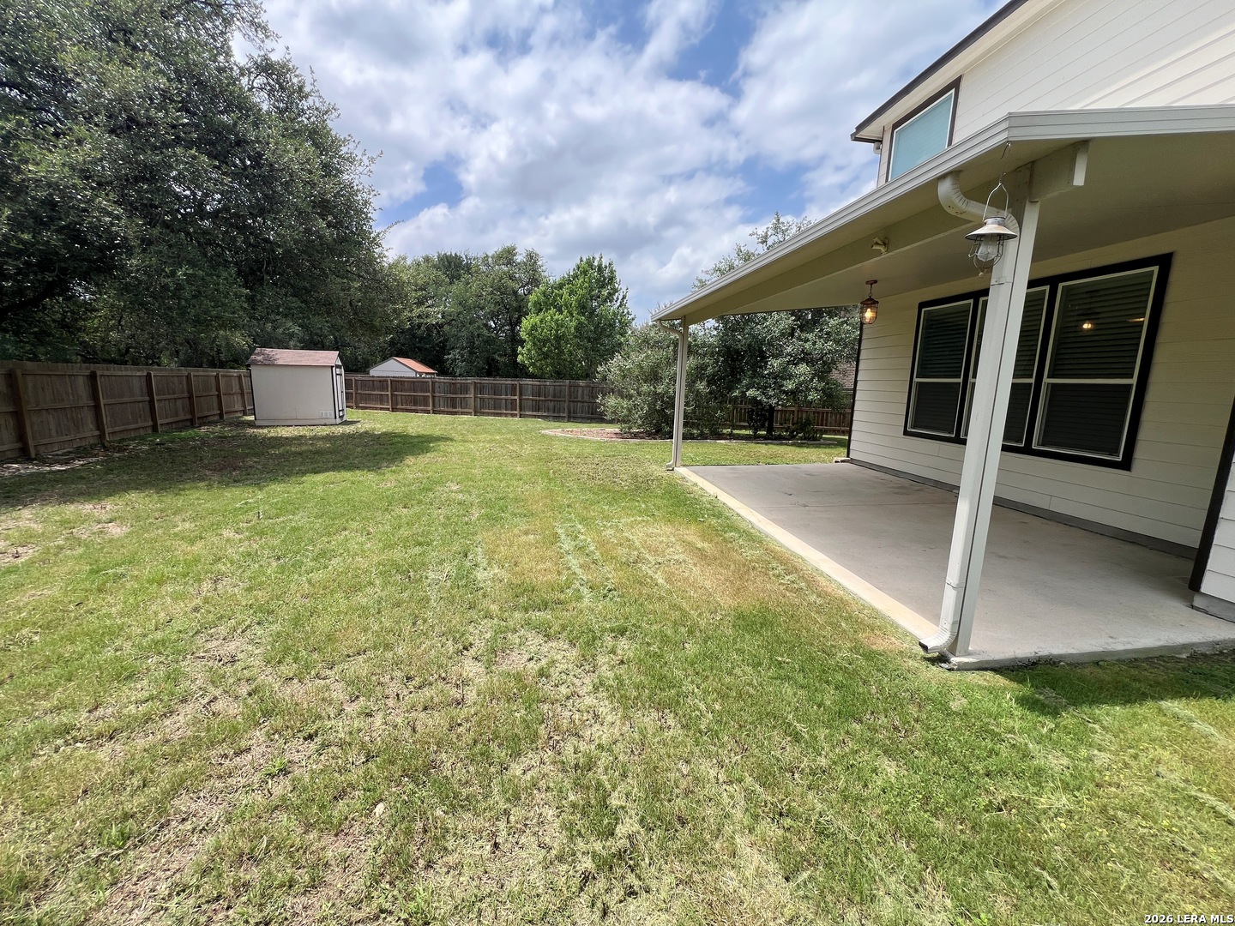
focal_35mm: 13
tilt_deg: -10.0
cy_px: 463
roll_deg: -2.5
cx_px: 618
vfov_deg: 89.9
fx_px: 464
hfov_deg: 106.2
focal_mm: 1.57
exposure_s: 1/1043
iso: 32
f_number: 1.8
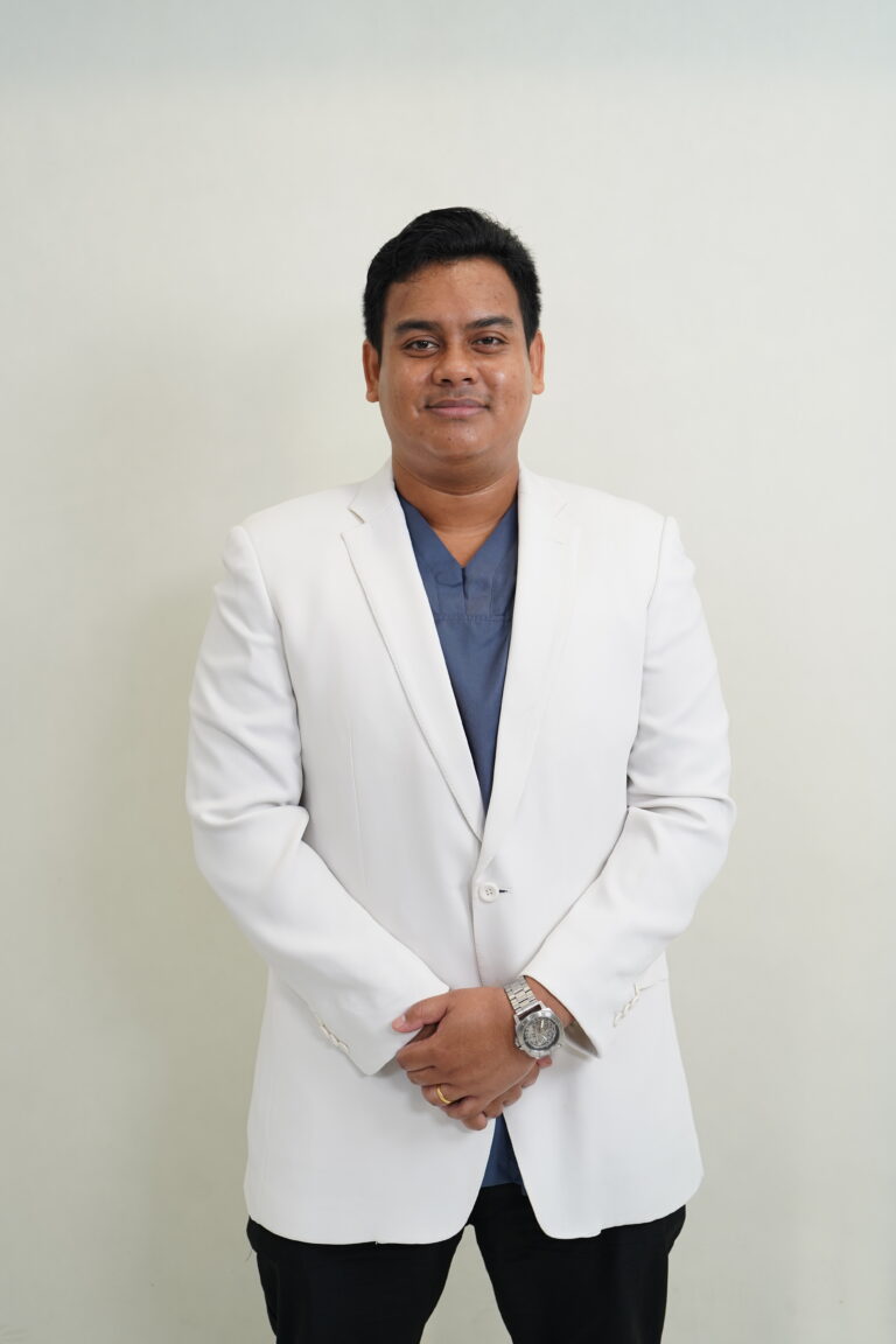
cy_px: 672
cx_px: 448
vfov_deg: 42.7
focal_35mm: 46
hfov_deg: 29.2
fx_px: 1717
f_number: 3.5
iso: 250
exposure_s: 1/125
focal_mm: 46
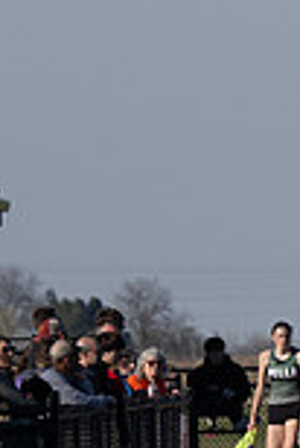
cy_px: 410
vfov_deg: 1.8
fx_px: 14105
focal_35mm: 1131
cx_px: 830
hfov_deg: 1.2
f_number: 5.6
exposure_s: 1/1250
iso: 160
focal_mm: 200
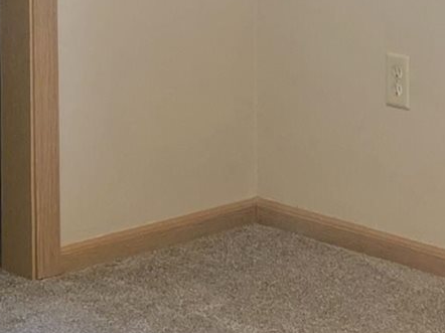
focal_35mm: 160
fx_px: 2056
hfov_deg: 12.2
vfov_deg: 8.9
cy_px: -235
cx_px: 483
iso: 800
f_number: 1.7
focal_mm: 6.3
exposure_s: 1/120
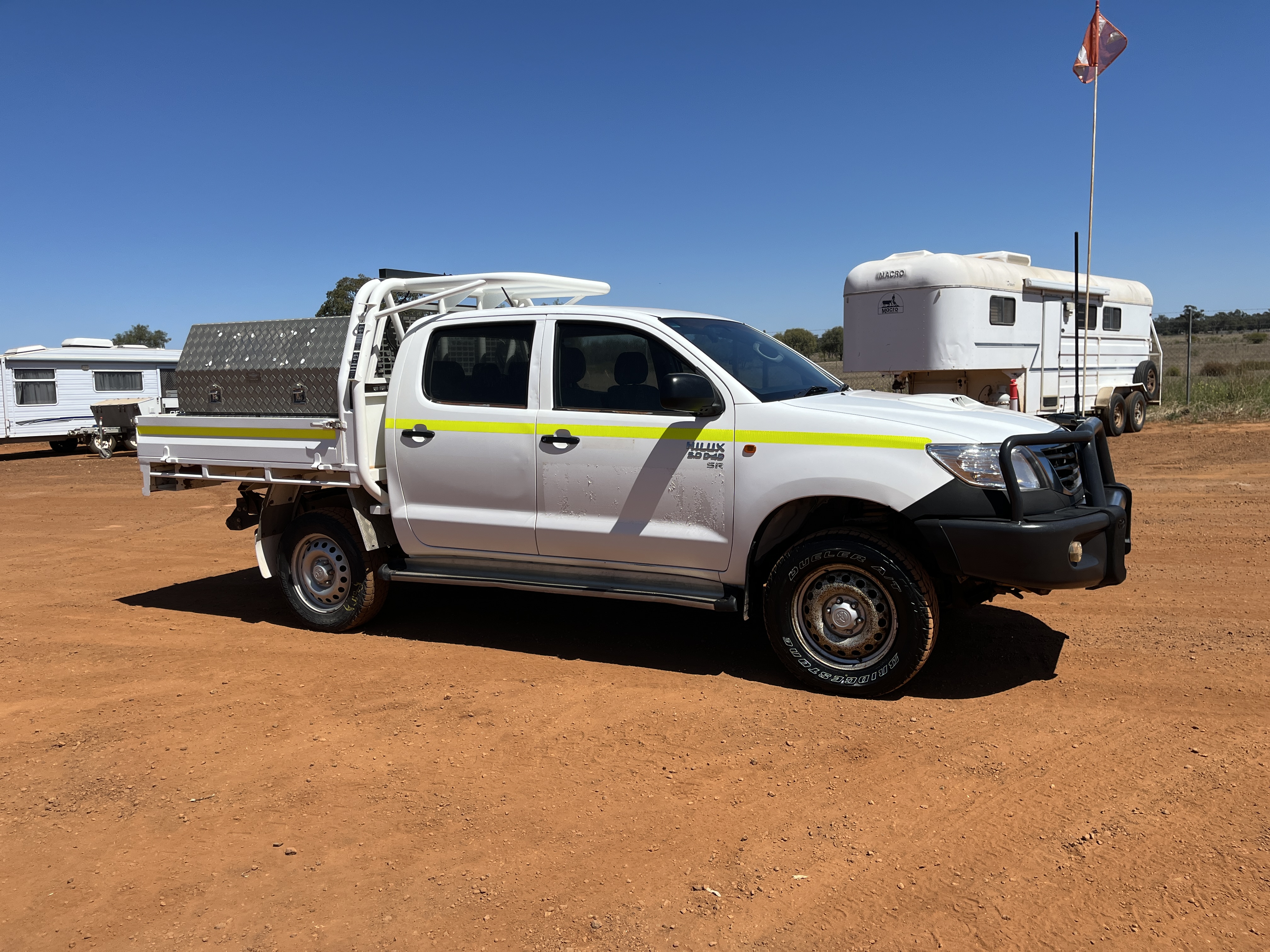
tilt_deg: -6.1
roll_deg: +2.7
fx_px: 954
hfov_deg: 67.3
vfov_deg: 53.1
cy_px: 476
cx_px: 635
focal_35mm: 26
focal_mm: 5.1
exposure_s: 1/5848
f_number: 1.6
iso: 50
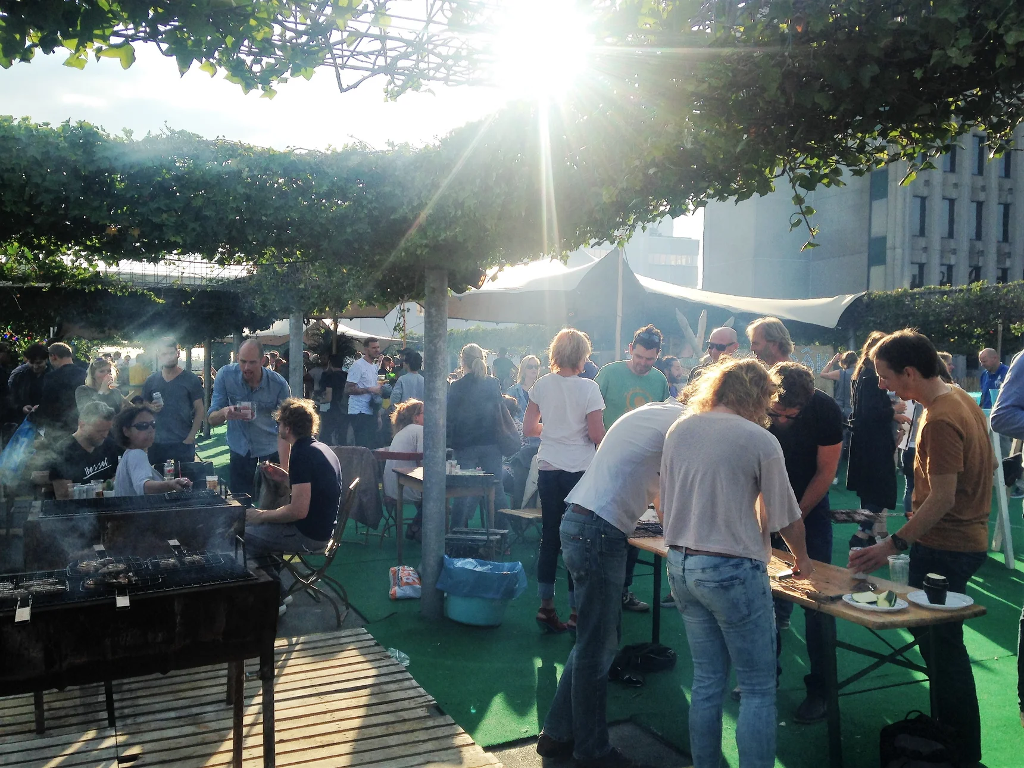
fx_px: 976
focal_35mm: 33
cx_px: 512
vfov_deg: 42.9
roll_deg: -1.6
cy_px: 384
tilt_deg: -2.9
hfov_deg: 55.4
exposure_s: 1/889
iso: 50
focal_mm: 4.12
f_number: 2.4
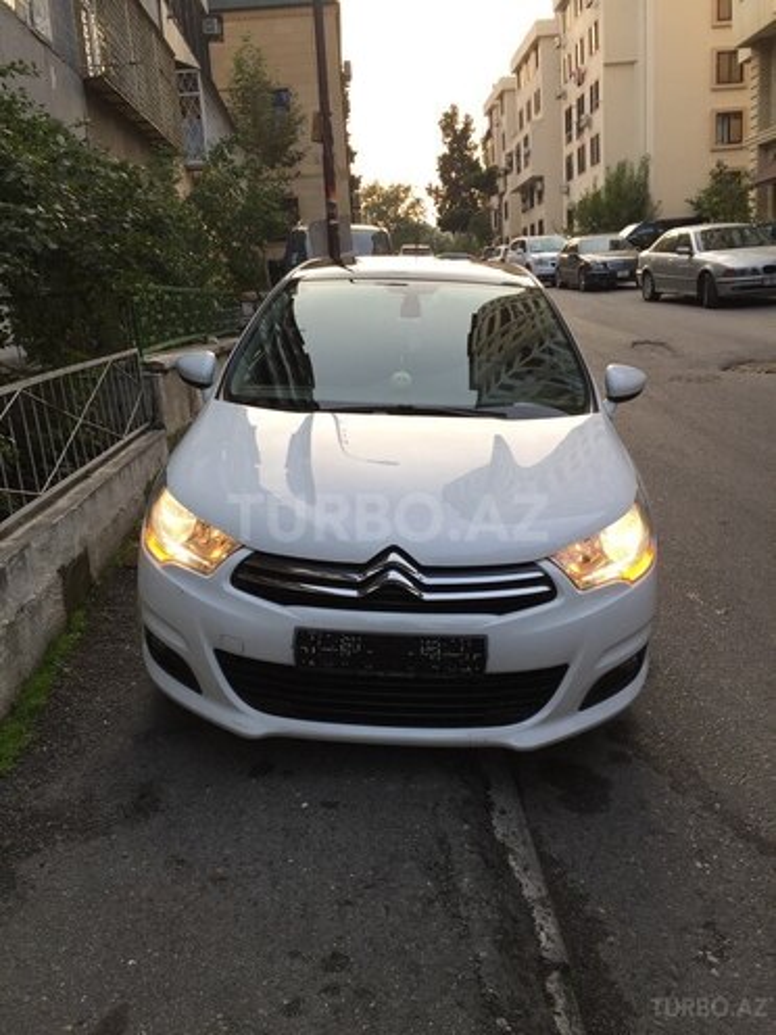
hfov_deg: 48.2
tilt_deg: -11.7
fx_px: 867
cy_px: 518
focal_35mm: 29
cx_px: 388
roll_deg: +4.3
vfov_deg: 61.7
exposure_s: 1/107
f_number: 2.2
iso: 32
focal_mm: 4.15
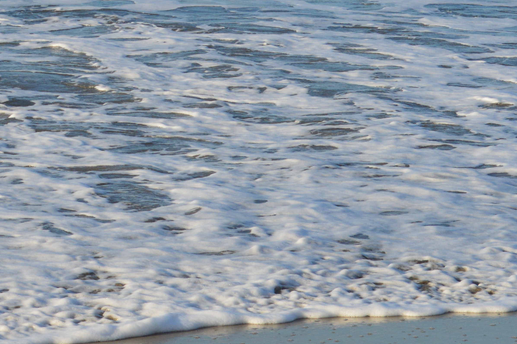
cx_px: -86
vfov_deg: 6.6
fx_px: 2974
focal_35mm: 207
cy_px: -70
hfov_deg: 9.8
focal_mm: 55
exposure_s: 1/400
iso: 400
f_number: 11
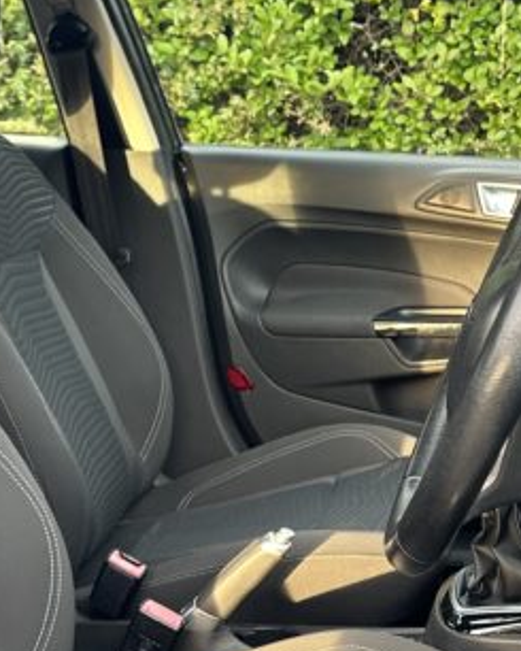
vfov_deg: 30.9
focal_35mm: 61
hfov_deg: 25.0
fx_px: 1175
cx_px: 223
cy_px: 361
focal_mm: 6.86
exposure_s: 1/108
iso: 250
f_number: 1.78
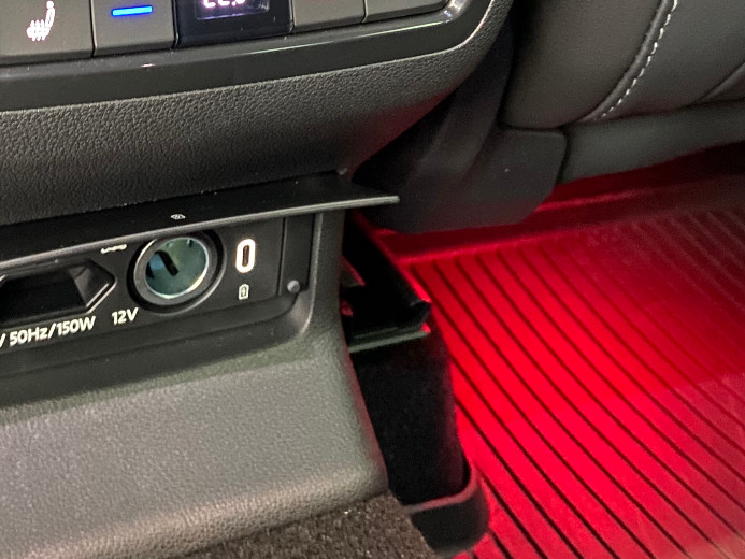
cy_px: -4
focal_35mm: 54
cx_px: 172
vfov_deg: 25.6
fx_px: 1162
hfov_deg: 34.7
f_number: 1.8
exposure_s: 1/8
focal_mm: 4.25
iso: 1000
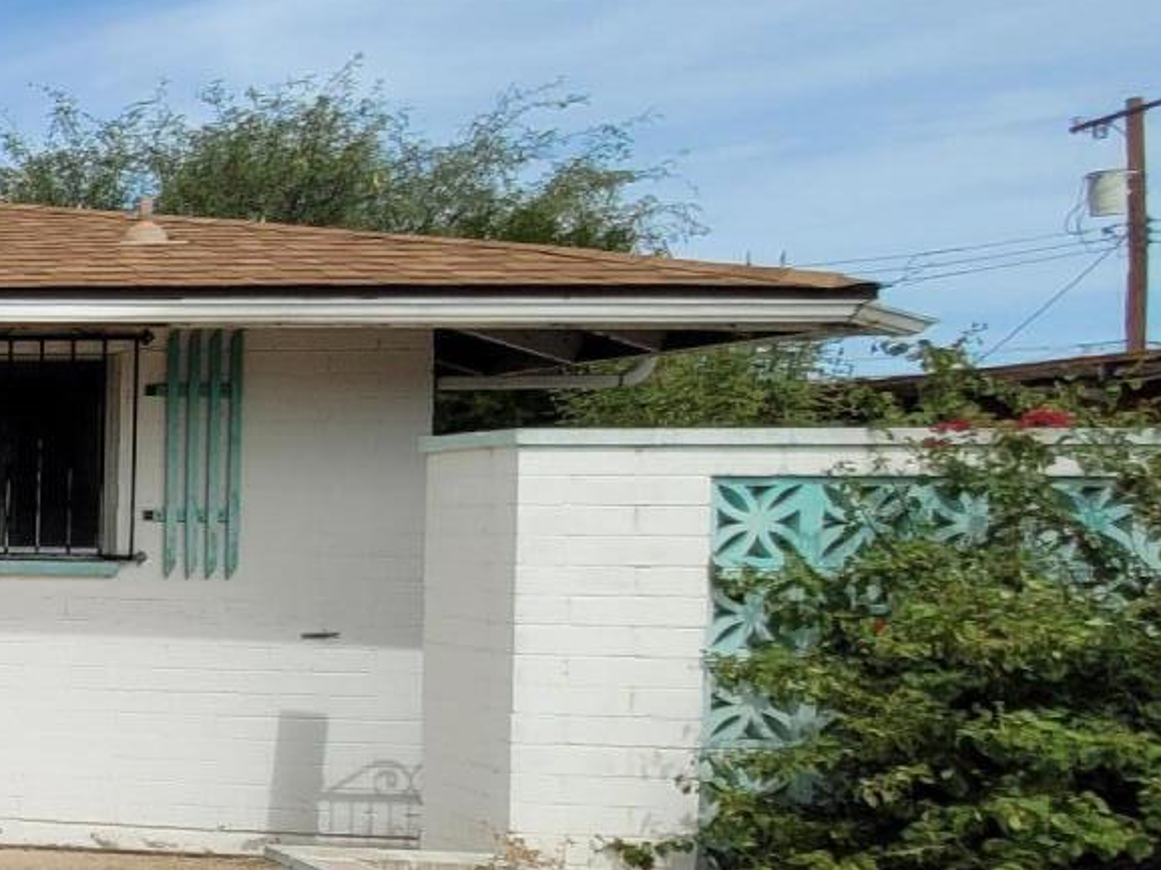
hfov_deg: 25.6
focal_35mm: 45
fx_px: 1509
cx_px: -731
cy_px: 577
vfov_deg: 31.9
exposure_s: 1/1977
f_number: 2.2
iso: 40
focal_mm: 1.74
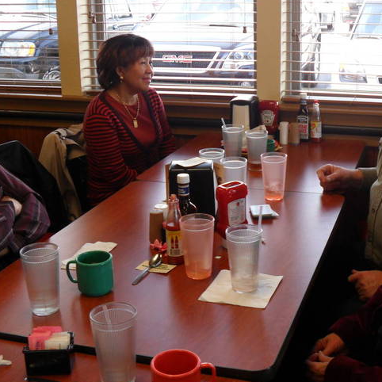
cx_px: 243
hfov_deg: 32.6
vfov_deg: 32.7
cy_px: 147
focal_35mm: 52
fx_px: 649
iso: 80
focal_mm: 6.3
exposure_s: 1/45
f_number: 3
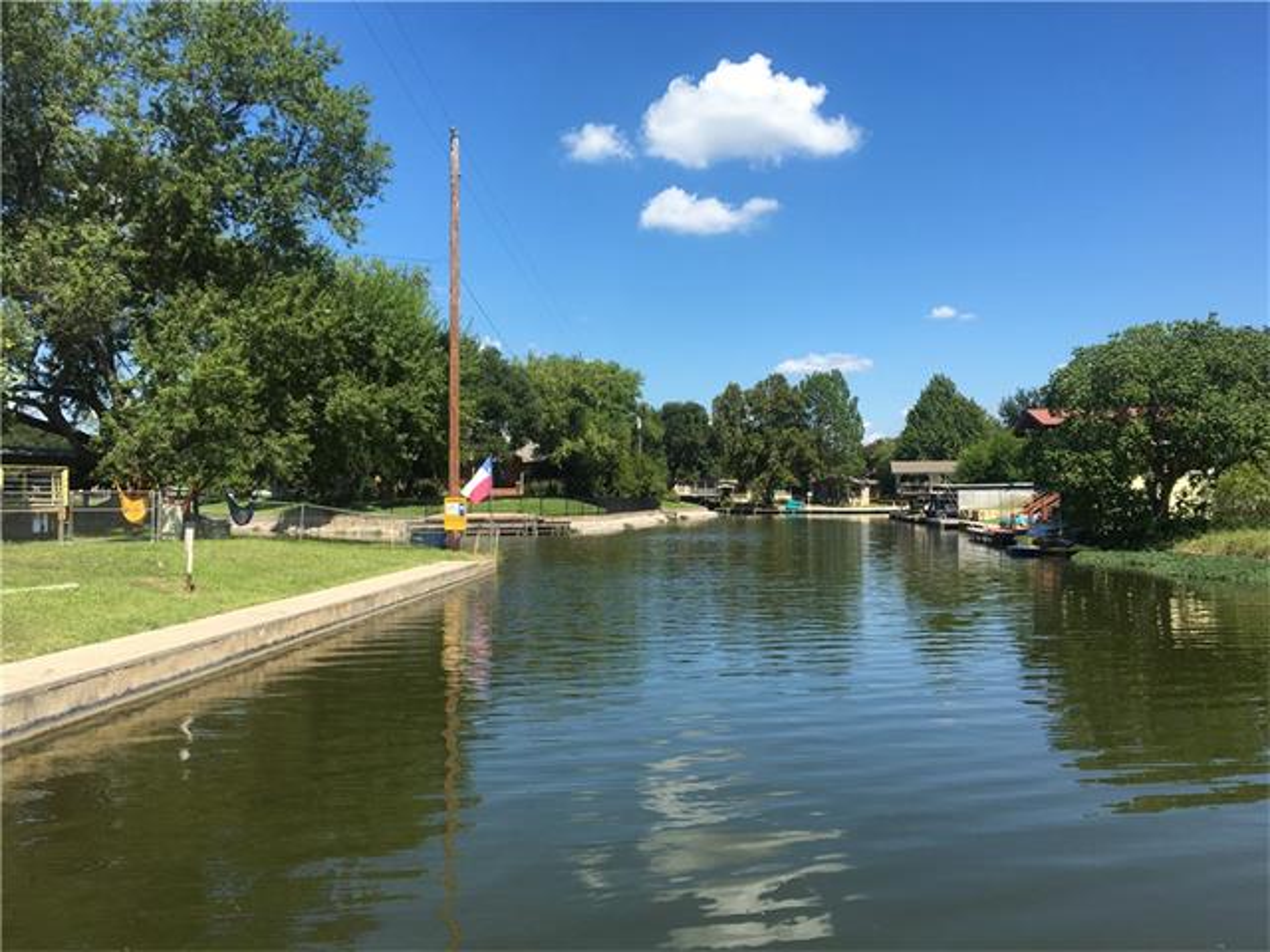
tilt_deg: +2.1
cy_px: 476
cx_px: 635
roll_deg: +0.1
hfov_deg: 61.7
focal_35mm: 29
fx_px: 1064
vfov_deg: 48.2
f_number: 2.2
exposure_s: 1/1304
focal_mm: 4.15
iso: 25
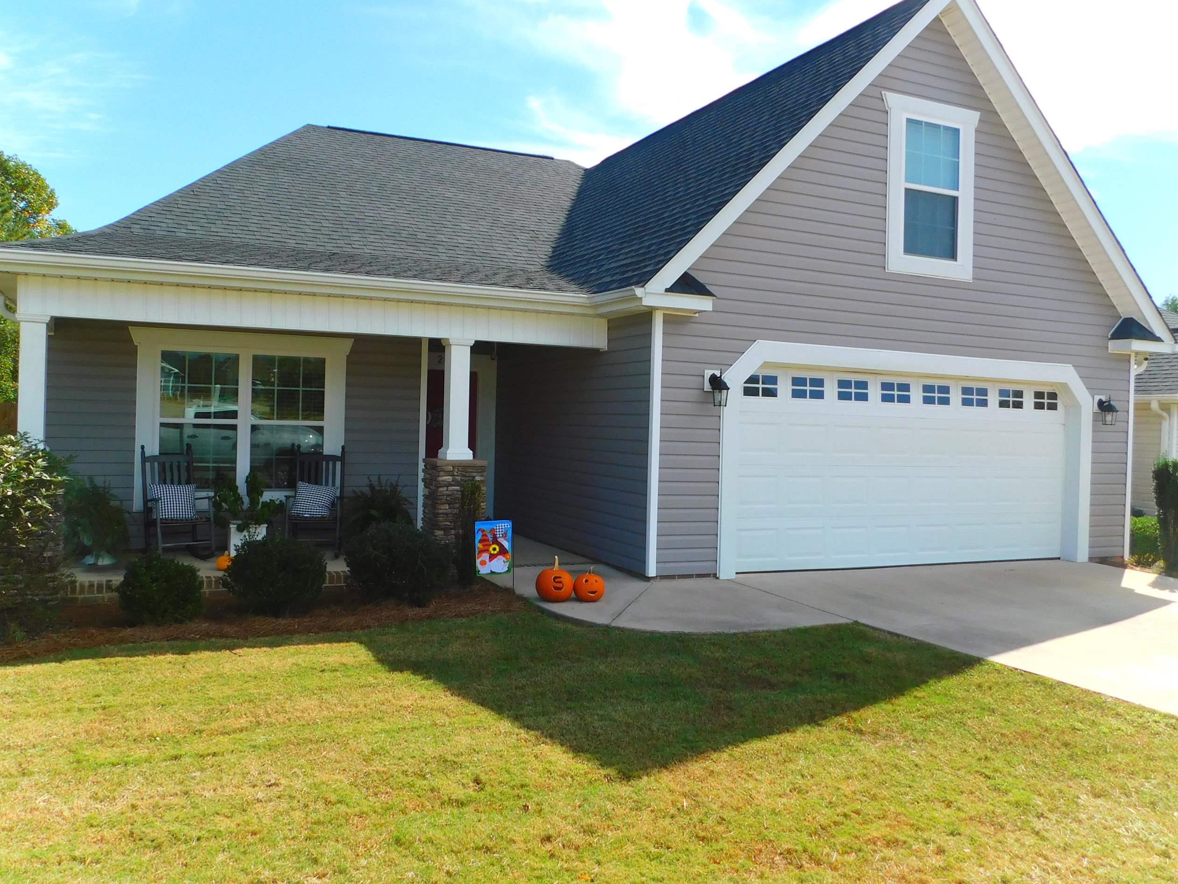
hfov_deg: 63.4
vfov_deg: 49.7
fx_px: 953
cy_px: 420
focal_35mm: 28
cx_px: 549
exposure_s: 1/1000
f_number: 3
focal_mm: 4
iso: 125
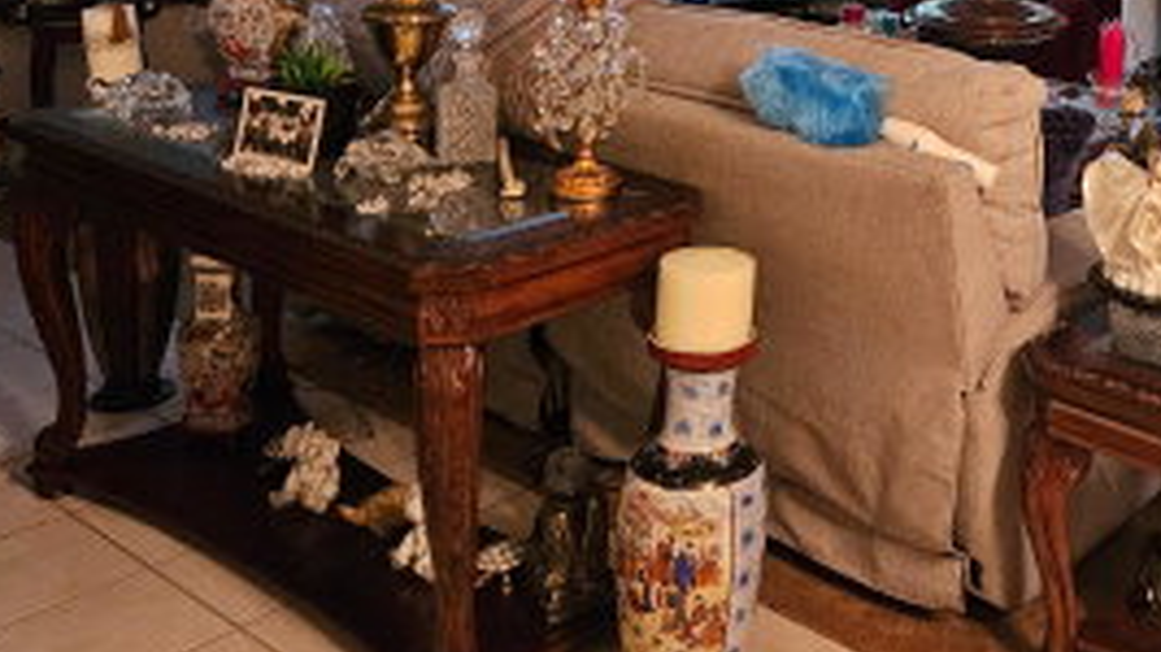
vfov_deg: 23.4
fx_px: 1477
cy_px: -65
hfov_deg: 40.5
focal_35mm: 48
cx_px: 983
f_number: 1.8
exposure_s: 1/60
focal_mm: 5.4
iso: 800
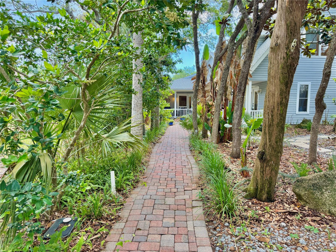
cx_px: 168
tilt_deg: -3.9
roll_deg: +0.2
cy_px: 126
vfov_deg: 56.8
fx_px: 233
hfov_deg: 71.6
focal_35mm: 24
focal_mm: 6.76
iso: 100
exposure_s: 1/322
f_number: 1.78
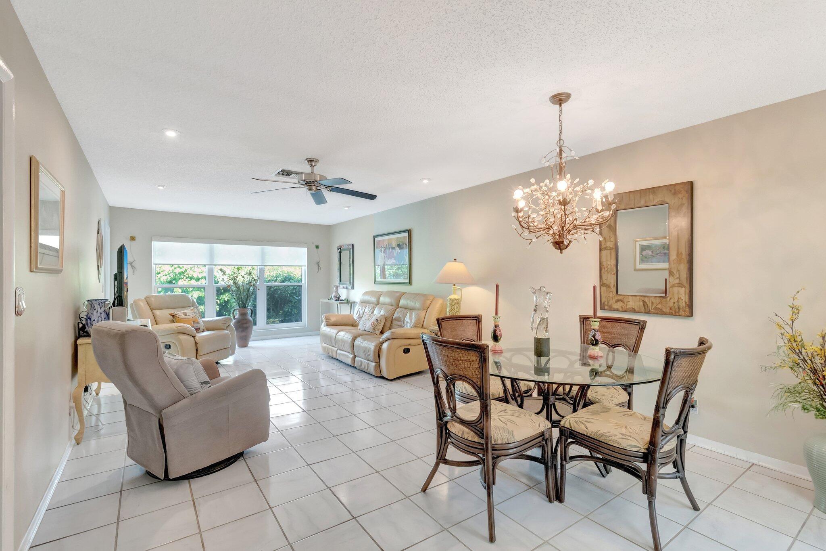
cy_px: 276
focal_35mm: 15
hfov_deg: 100.4
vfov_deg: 77.3
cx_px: 413
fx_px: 344
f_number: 8
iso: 1600
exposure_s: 1/15
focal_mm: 10
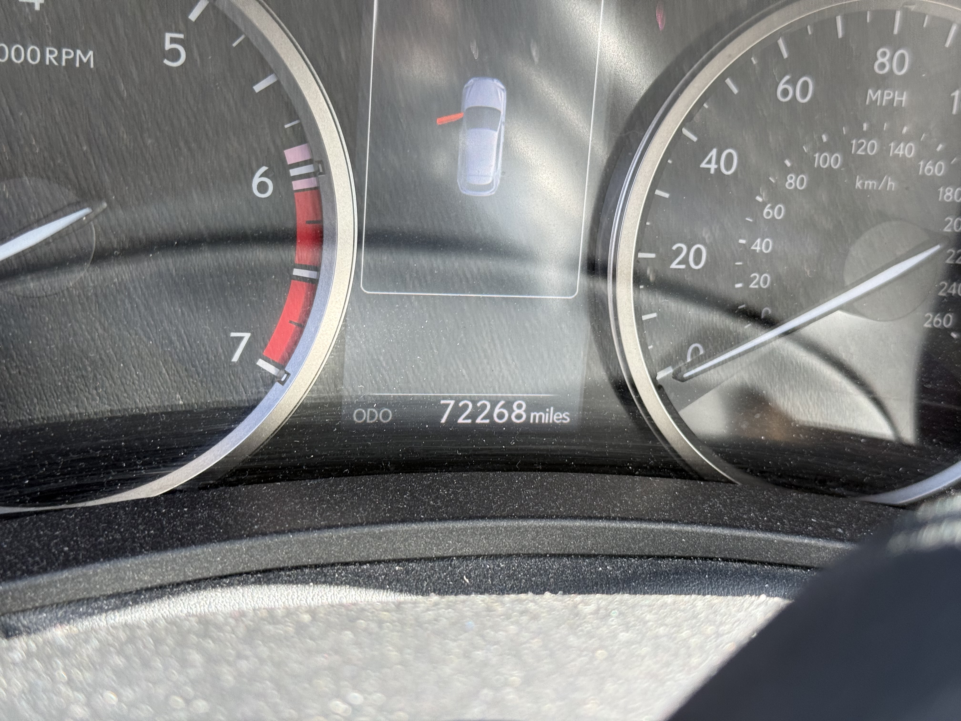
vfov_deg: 30.3
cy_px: 360
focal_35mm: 48
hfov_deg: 39.7
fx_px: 1333
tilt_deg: -33.5
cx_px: 480
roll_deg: -12.0
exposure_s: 1/121
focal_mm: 6.76
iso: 64
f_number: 1.78
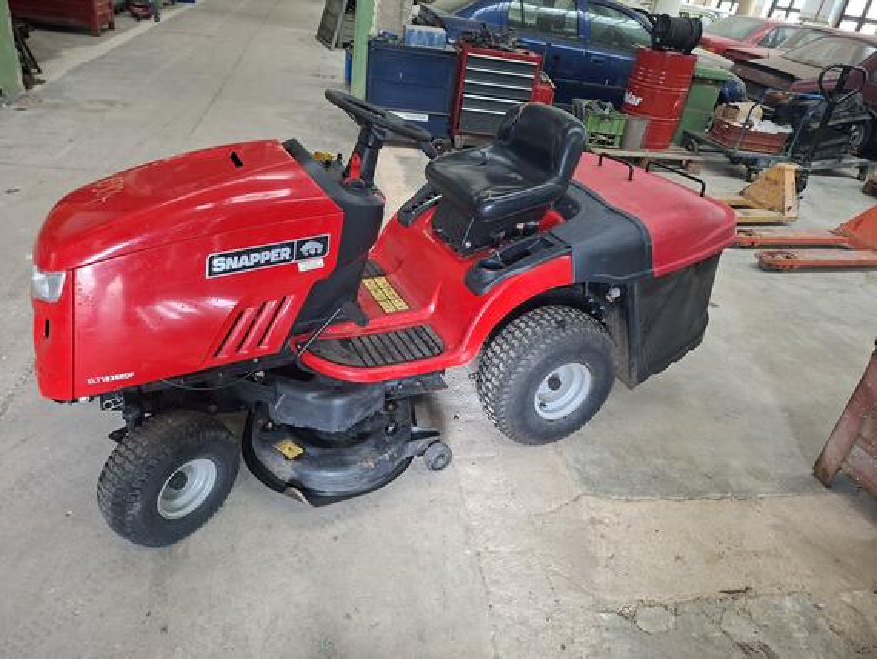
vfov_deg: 58.9
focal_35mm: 23
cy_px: 330
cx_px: 438
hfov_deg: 73.9
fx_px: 583
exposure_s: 1/33
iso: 400
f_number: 1.8
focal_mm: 5.54
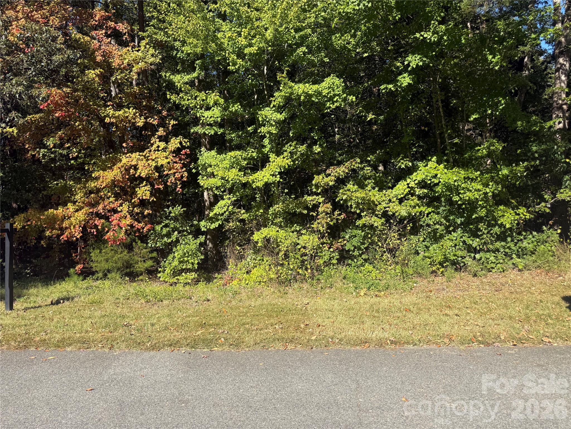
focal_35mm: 24
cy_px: 214
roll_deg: +1.1
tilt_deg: -0.8
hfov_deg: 71.6
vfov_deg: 56.8
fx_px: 396
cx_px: 286
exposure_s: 1/2232
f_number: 1.78
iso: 80
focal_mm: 6.76
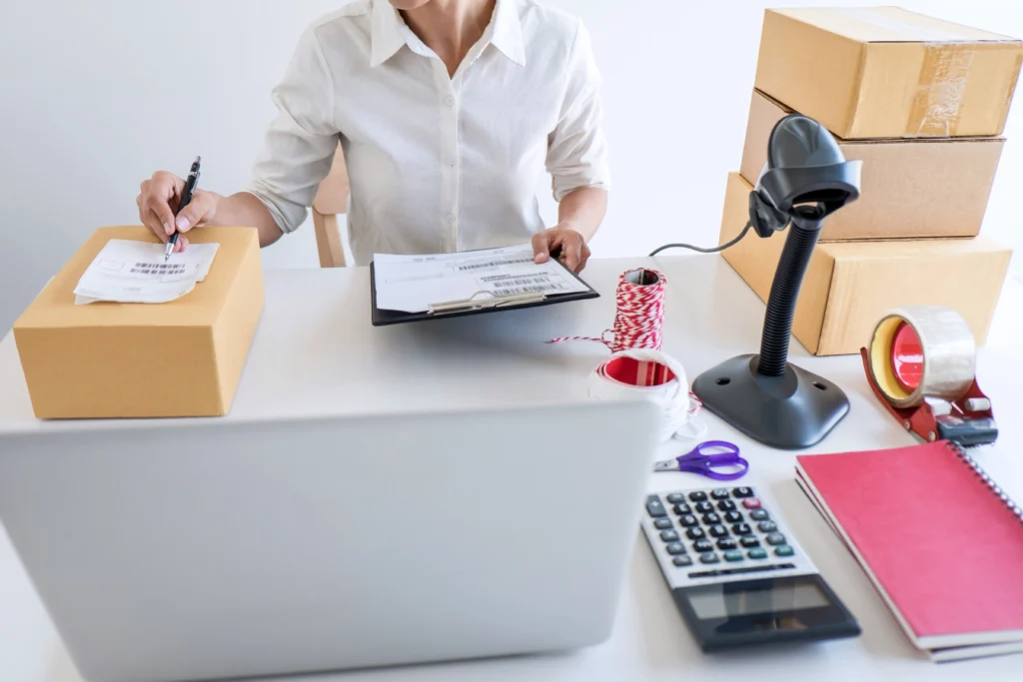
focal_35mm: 29
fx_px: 824
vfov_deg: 45.0
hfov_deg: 63.7
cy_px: 341
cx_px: 512
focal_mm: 19.6
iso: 200
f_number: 2.8
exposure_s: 1/100
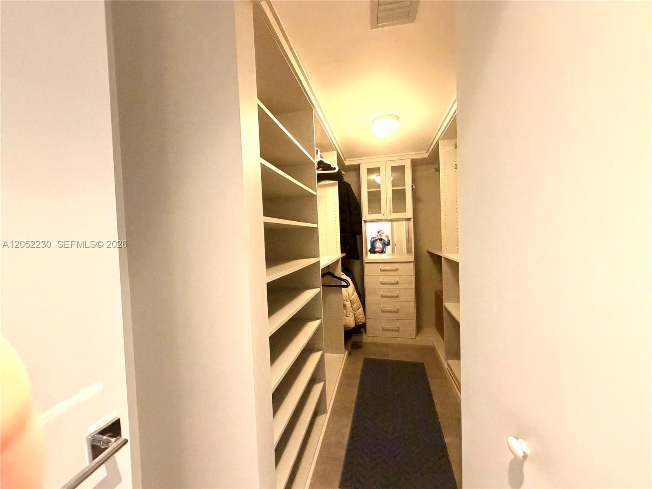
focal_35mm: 14
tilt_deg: -1.3
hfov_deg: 102.1
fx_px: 264
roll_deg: +4.5
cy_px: 244
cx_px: 326
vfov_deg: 85.7
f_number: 2.2
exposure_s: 1/60
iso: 400
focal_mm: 2.22
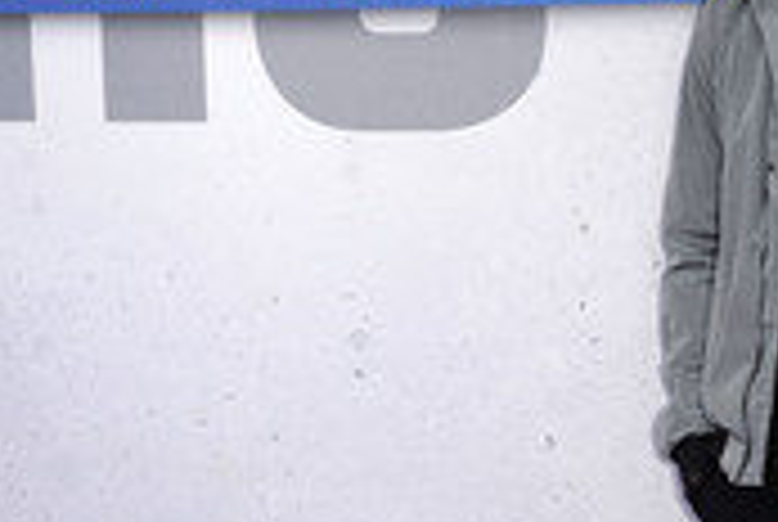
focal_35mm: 109
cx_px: 283
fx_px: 2360
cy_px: 180
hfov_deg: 18.7
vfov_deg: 12.6
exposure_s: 1/200
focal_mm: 42
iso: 500
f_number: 5.6
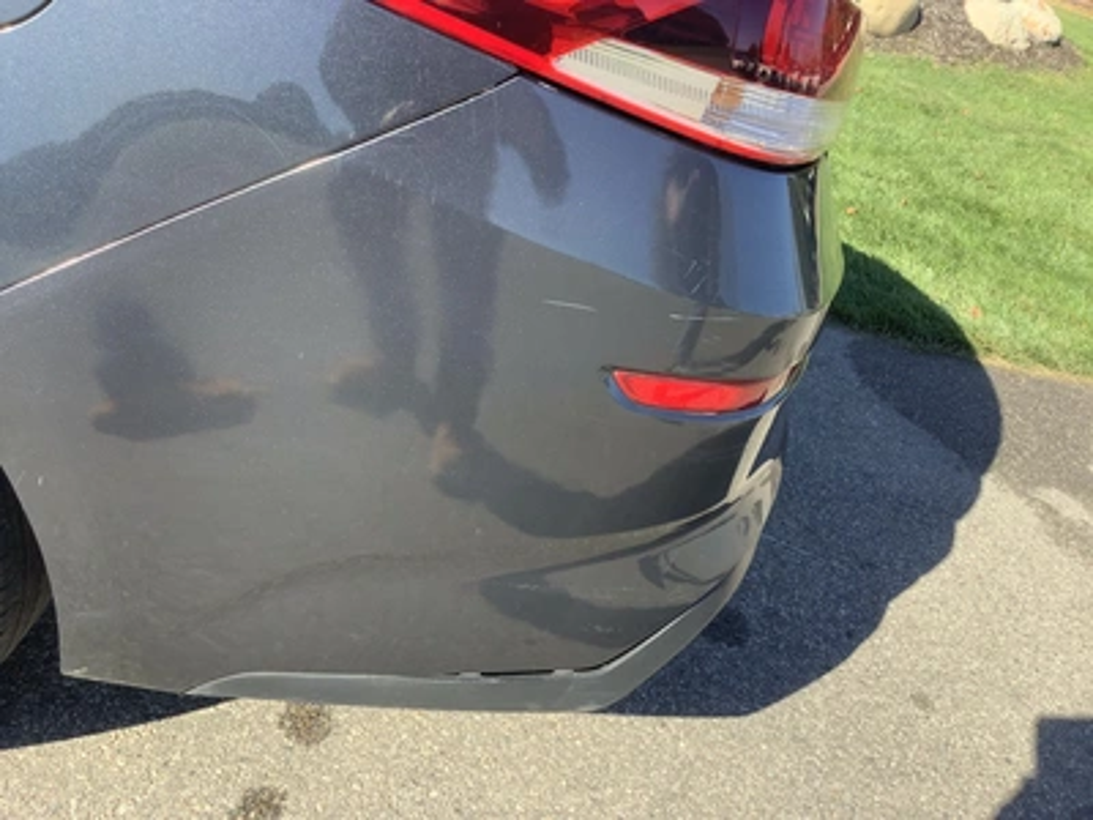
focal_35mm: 31
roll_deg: -17.1
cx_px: 546
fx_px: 979
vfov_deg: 45.4
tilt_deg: -30.9
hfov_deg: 58.4
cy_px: 410
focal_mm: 3.3
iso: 25
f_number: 2.4
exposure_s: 1/323
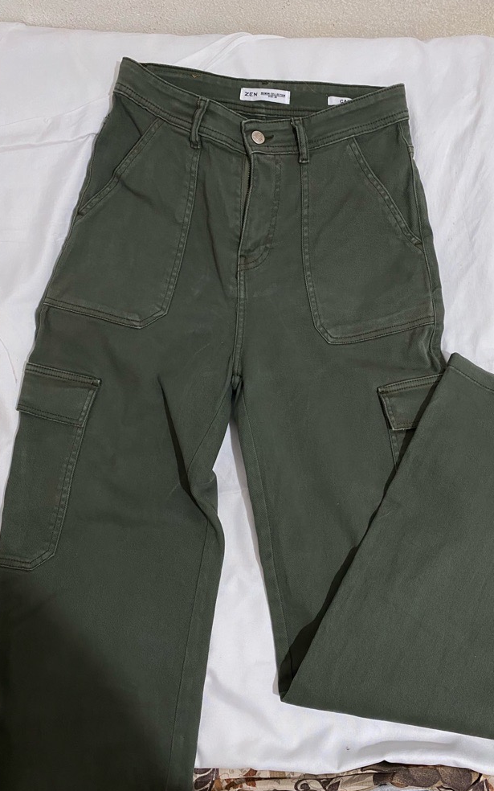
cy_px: 397
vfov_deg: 66.5
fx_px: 603
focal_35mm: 28
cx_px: 289
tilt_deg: -78.0
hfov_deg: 44.4
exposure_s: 1/33
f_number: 1.8
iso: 320
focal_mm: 4.25
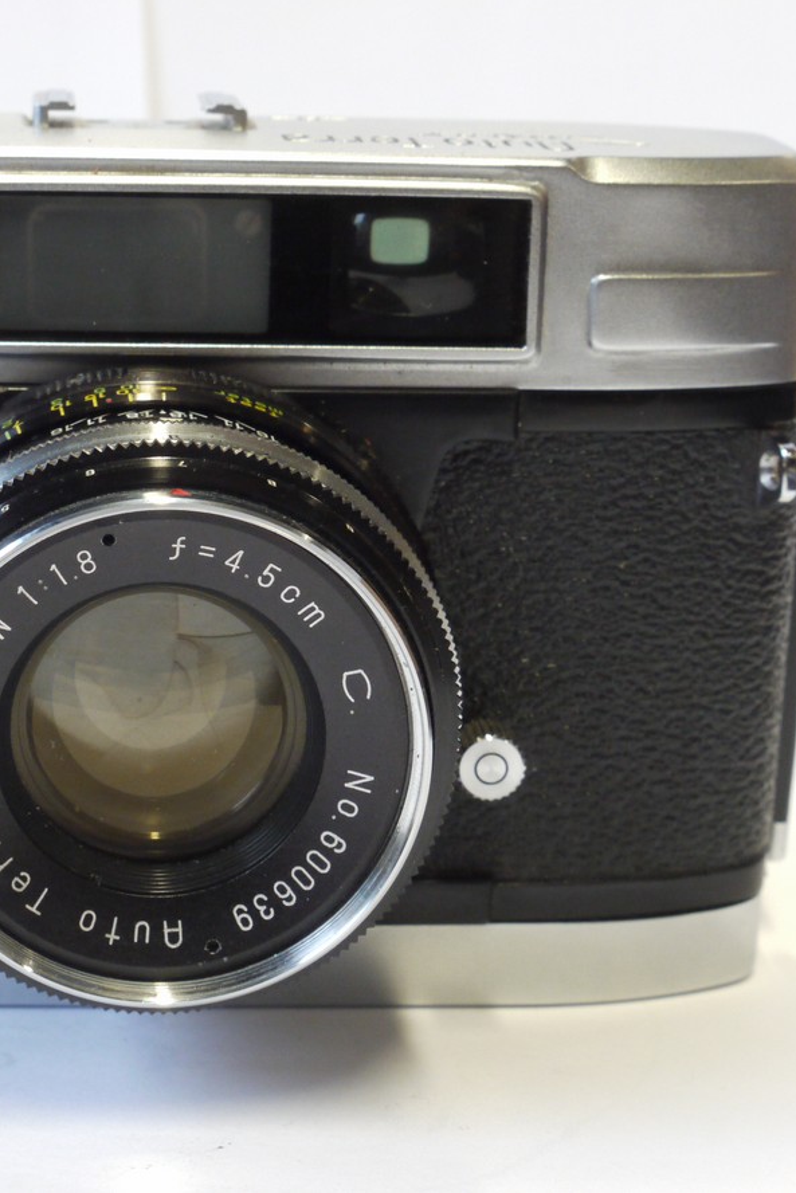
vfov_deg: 23.4
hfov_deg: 15.6
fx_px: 2884
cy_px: 590
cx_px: 129
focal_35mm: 87
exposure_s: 1/15
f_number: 10
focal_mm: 31
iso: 800
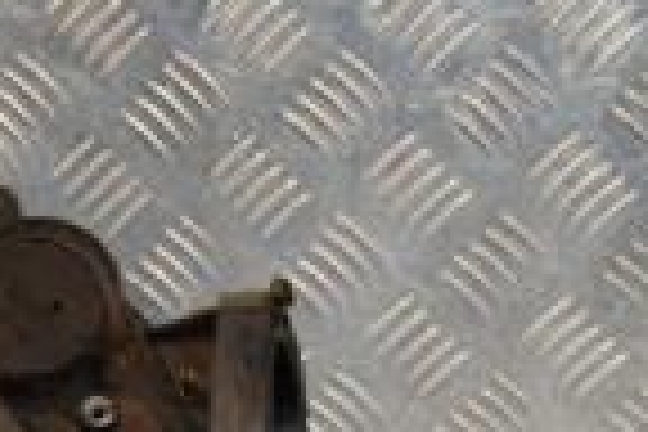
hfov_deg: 13.0
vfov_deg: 8.4
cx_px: -36
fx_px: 2809
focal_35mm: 156
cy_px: 792
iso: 800
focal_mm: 25
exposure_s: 1/200
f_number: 5
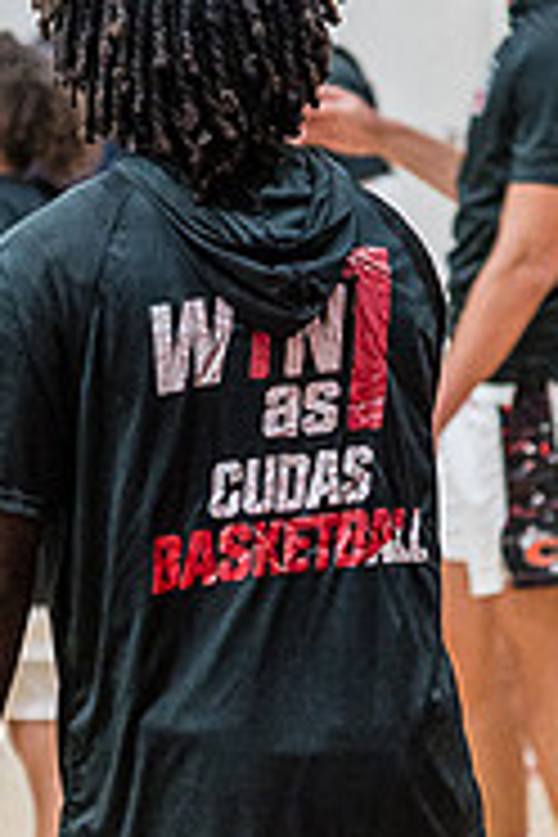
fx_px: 6742
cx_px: 227
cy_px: 436
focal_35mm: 290
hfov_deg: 4.7
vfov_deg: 7.1
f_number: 4
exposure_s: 1/320
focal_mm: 120
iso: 5000
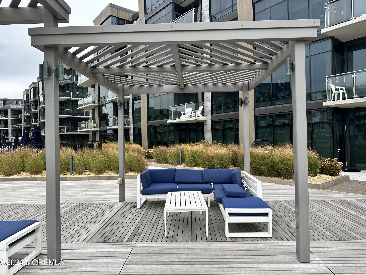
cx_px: 183
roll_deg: +3.5
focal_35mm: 24
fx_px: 254
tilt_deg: +2.2
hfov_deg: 71.6
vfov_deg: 56.8
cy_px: 138
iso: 80
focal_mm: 6.86
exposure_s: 1/489
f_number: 1.78
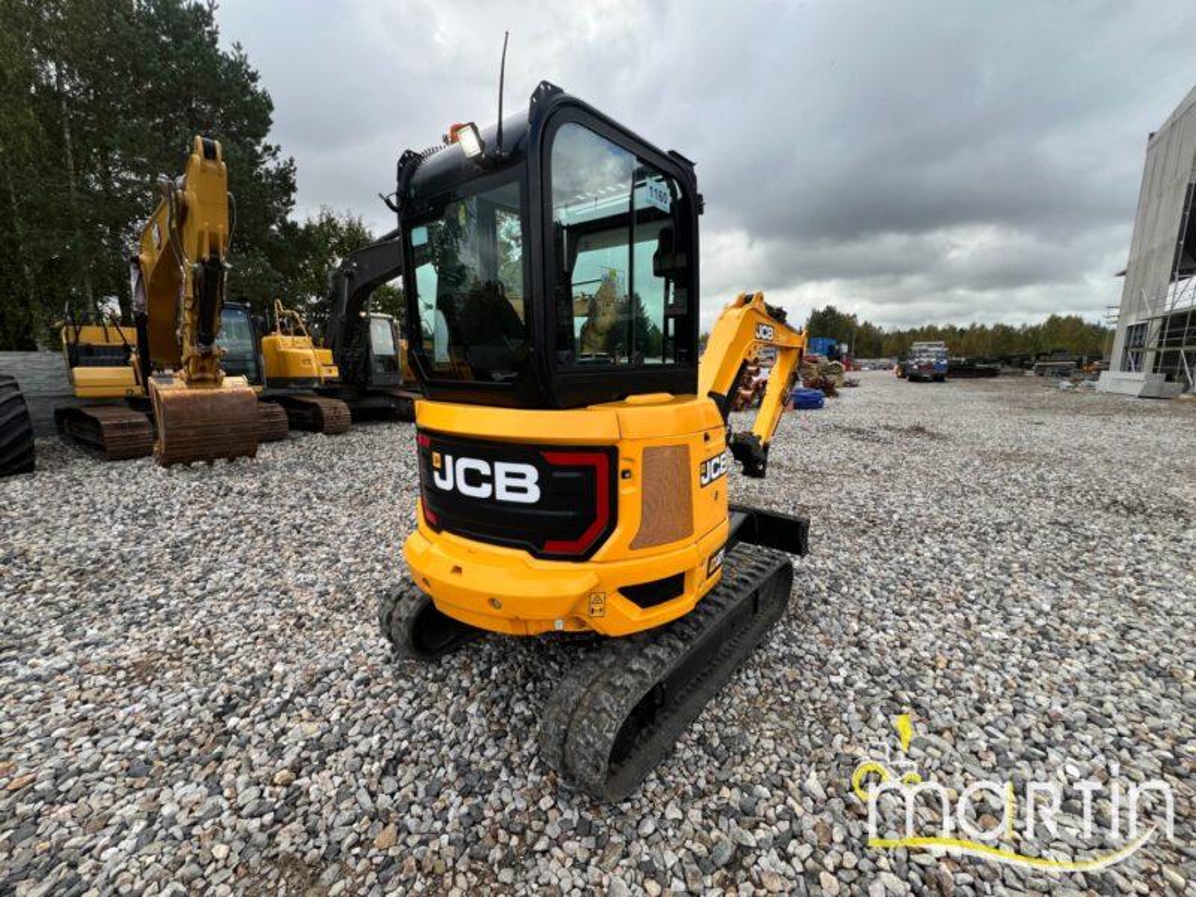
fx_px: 449
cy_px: 448
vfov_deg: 89.9
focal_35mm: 13
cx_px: 598
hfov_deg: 106.2
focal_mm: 1.57
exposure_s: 1/377
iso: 32
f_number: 1.8
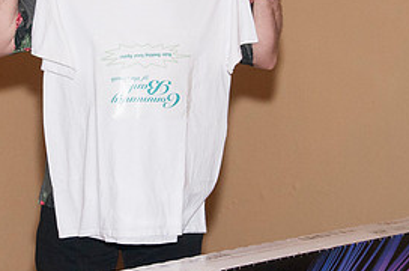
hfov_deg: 16.0
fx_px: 1451
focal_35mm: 128
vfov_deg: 10.6
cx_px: 108
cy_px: 41
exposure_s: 1/80
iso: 800
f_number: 5.6
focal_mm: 40
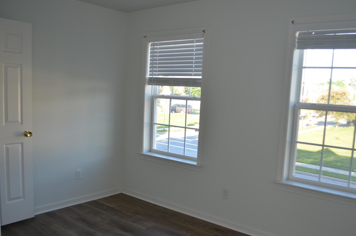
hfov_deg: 58.8
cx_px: 185
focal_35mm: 32
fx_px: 316
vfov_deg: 40.9
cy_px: 132
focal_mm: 18
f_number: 3.5
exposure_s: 1/125
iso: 250
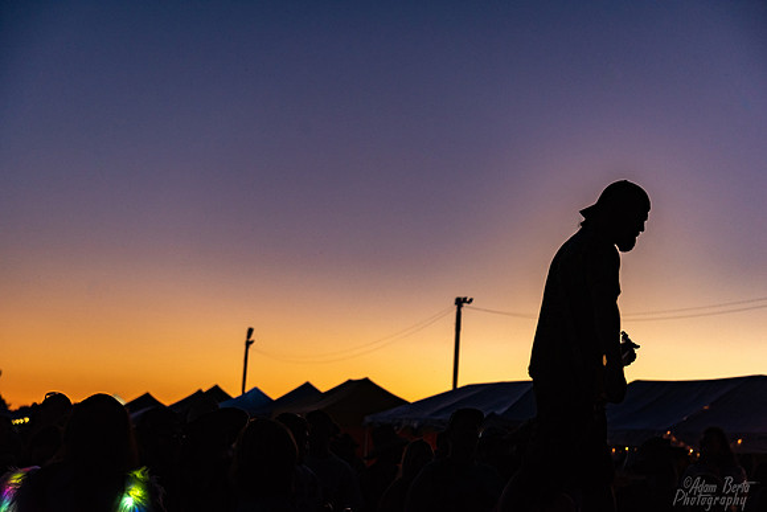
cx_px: 384
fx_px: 1492
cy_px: 256
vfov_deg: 19.5
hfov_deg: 28.8
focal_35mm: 70
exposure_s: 1/320
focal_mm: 70
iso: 800
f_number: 4
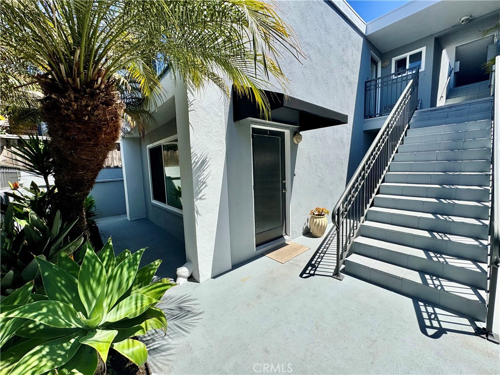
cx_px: 250
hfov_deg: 102.1
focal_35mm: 14
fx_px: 202
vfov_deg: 85.7
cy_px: 188
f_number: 2.2
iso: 50
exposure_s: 1/1709
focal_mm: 2.22
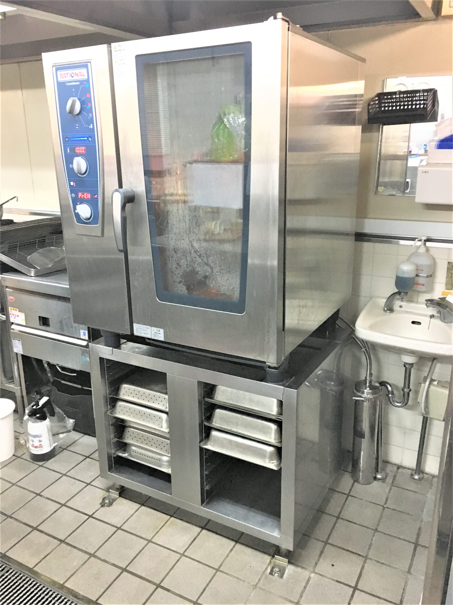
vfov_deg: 61.7
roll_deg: +0.7
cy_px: 302
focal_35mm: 29
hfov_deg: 48.2
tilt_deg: -16.6
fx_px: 506
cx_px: 226
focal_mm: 4.15
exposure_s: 1/30
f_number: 2.2
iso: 200
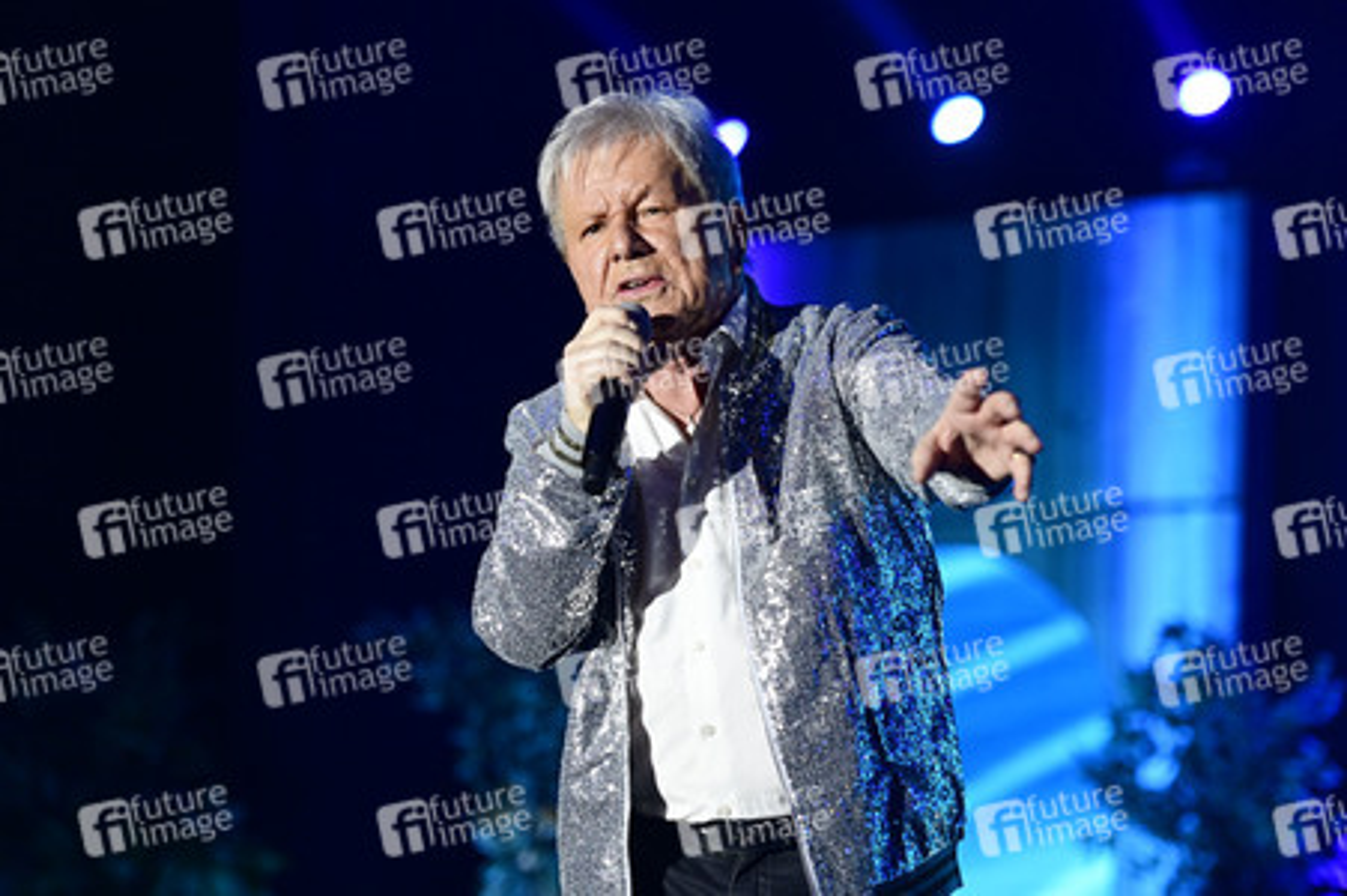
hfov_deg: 17.1
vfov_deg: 11.4
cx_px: 674
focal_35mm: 120
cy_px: 448
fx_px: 4487
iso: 1400
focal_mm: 120
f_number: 2.8
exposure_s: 1/250
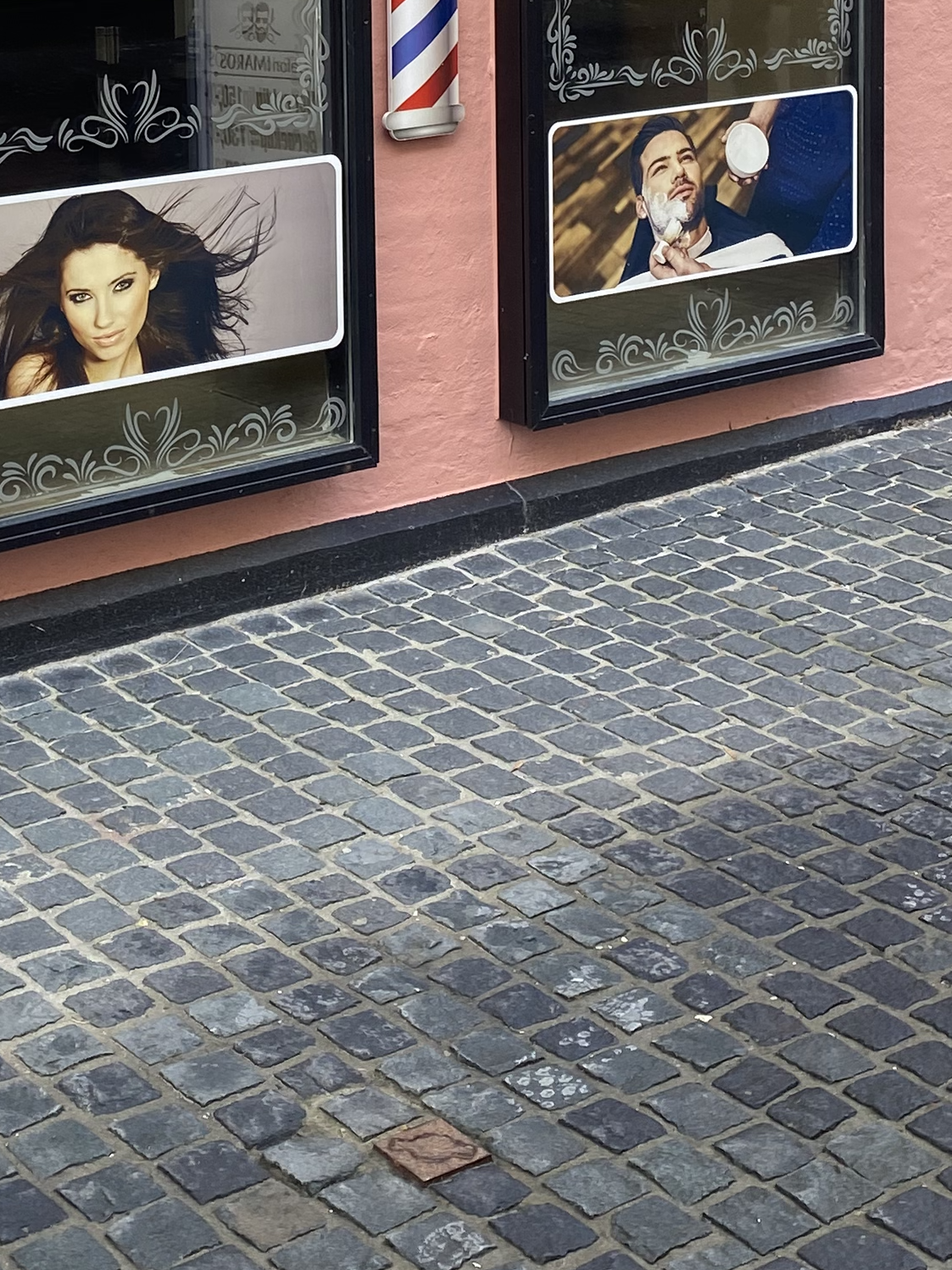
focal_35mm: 70
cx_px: 203
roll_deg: +0.4
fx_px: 2568
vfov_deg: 26.3
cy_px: -14
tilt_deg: -2.5
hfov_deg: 20.8
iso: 32
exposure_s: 1/126
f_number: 1.8
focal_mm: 4.25
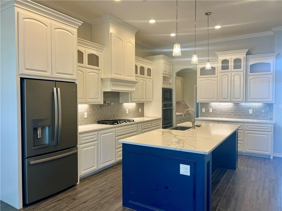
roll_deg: +0.6
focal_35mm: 26
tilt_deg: -1.6
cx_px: 141
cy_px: 106
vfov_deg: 53.1
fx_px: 212
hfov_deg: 67.3
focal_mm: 5.7
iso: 80
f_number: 1.5
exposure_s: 1/120
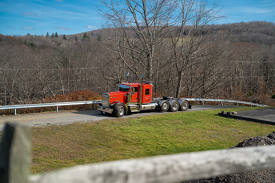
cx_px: 138
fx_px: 382
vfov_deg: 27.0
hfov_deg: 39.6
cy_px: 92
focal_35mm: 50
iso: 100
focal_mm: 50
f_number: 2.2
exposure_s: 1/50
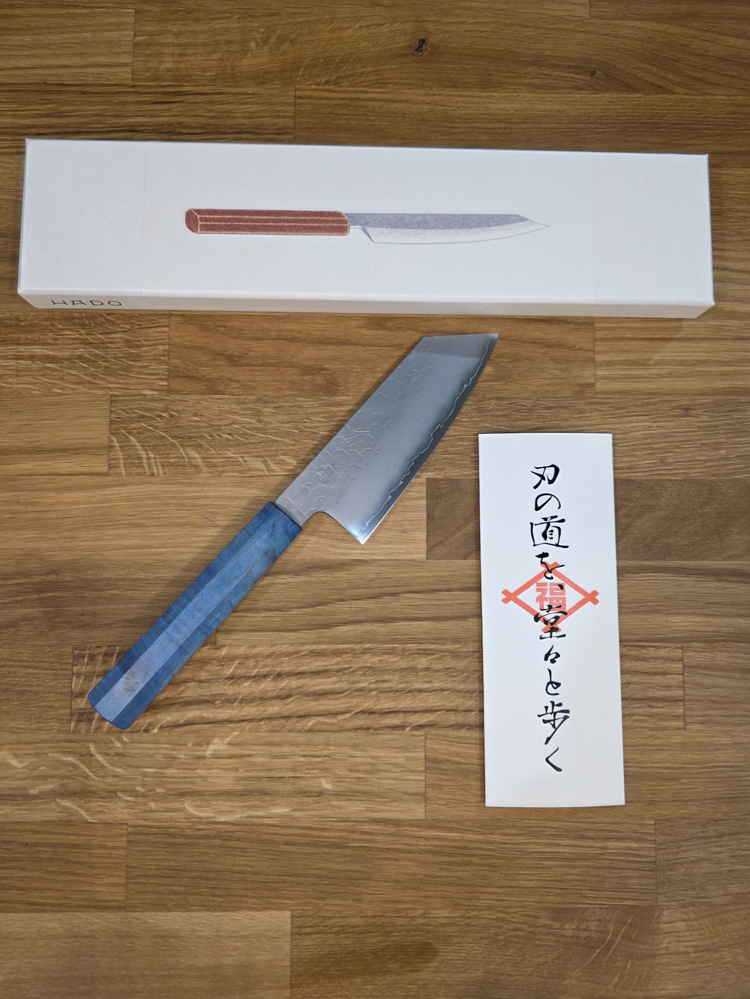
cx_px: 375
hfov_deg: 58.9
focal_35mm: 23
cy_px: 500
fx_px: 664
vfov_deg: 73.9
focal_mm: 6.3
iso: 64
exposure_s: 1/100
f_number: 1.7
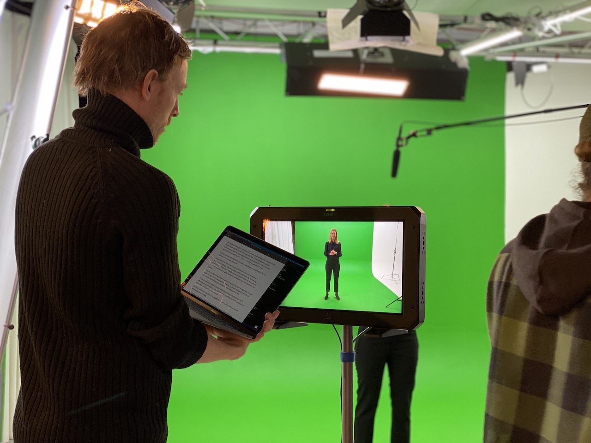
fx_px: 888
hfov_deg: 36.8
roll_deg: -1.2
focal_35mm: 52
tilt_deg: +0.2
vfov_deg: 28.0
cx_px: 296
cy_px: 222
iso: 125
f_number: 2
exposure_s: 1/100
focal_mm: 6
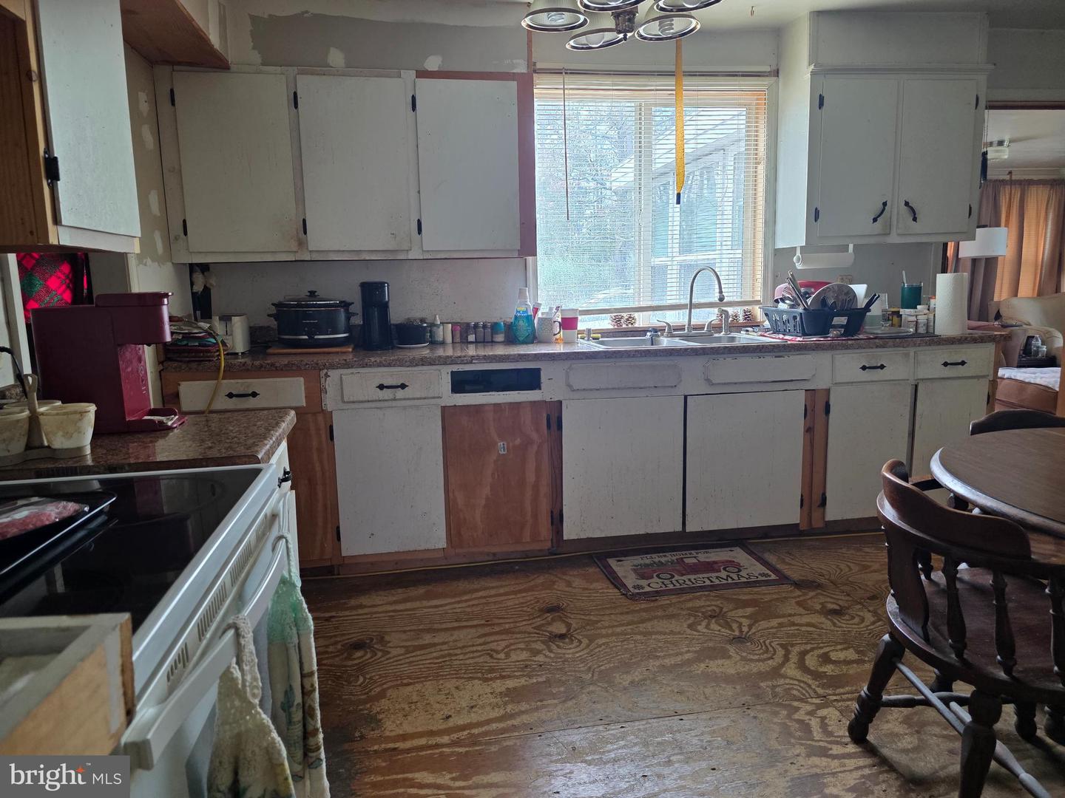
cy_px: 399
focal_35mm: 23
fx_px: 708
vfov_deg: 58.9
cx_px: 532
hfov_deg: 73.9
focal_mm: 6.3
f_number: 1.7
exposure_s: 1/120
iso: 250
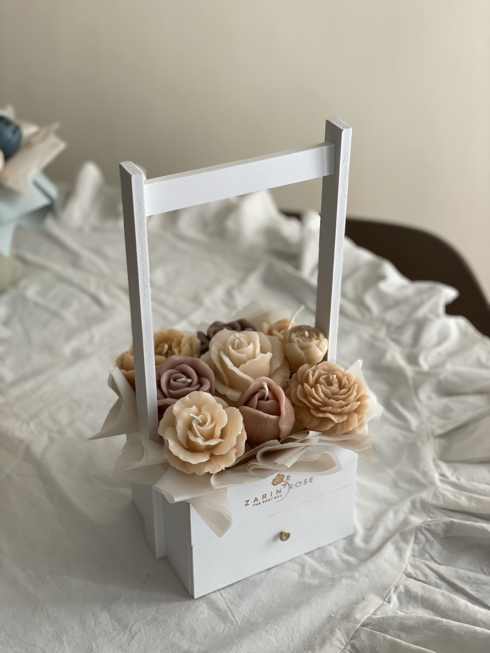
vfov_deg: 36.8
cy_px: 326
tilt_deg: -32.8
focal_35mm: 52
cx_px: 245
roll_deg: +0.5
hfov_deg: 28.0
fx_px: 981
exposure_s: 1/122
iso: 125
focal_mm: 6
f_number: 2
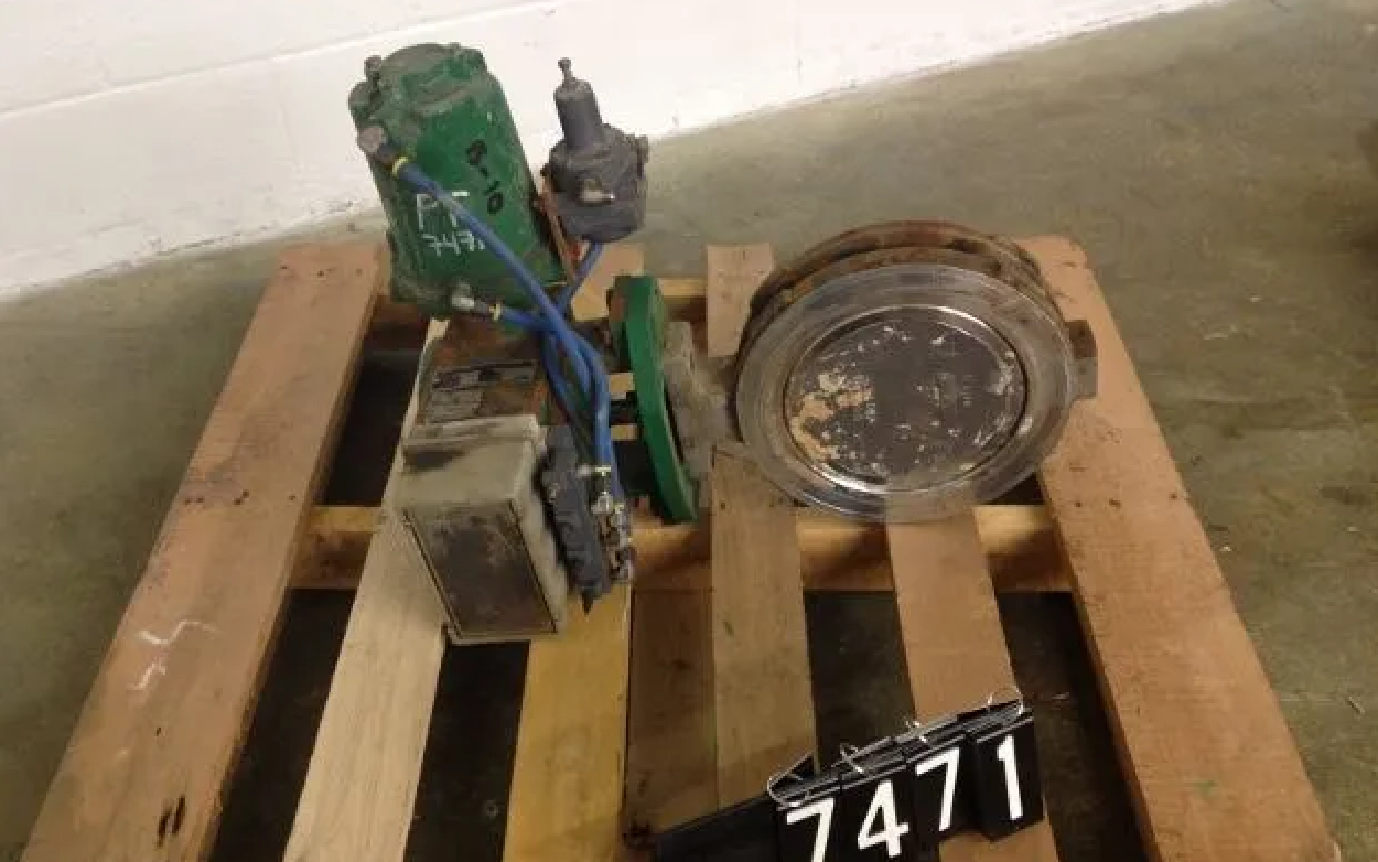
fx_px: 1427
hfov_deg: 51.5
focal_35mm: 38
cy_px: 516
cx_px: 681
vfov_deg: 33.5
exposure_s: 1/20
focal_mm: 4.28
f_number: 2.4
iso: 200
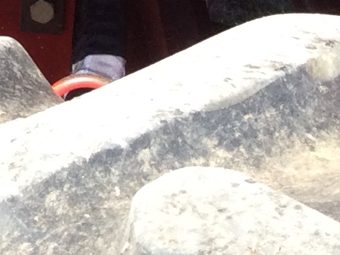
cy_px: -468
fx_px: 1815
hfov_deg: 10.0
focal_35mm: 185
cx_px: -313
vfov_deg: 7.2
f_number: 2.4
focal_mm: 3.3
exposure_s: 1/376
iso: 32
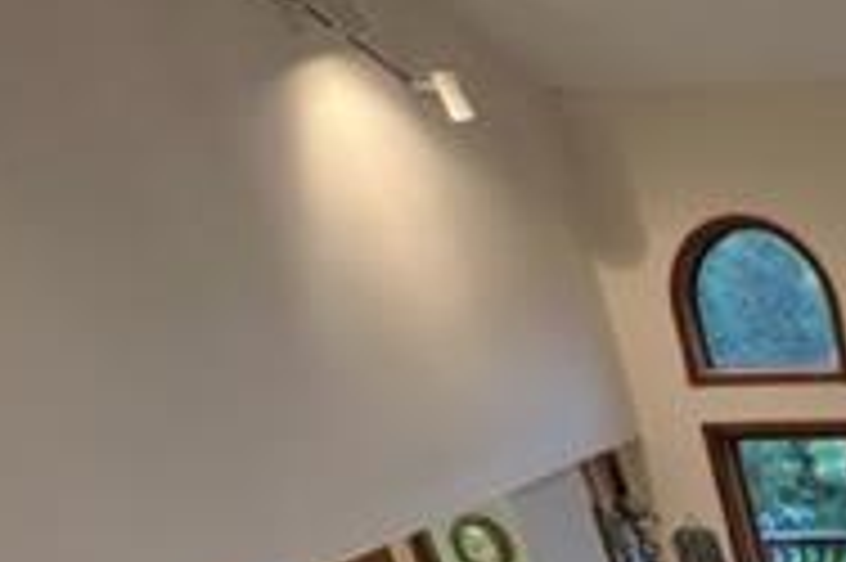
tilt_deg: -30.9
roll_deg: +2.3
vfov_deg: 23.5
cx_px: 1246
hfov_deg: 28.7
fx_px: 1080
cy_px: 836
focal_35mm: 46
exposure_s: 1/60
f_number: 1.8
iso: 250
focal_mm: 1.57
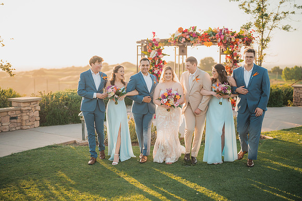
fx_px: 420
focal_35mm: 50
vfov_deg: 27.0
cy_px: 100
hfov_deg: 39.6
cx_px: 151
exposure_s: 1/3200
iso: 200
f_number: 1.2
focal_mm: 50
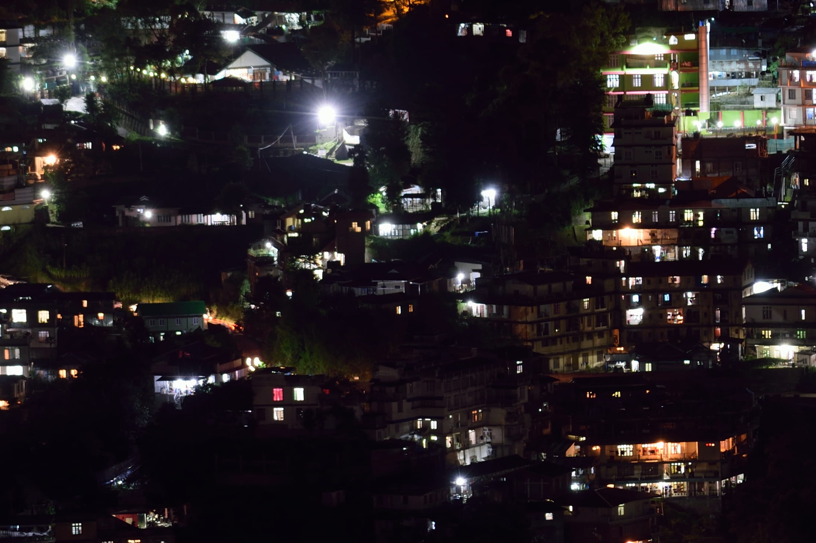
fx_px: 12449
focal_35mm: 549
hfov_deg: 3.8
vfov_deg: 2.5
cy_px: 368
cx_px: 290
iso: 100
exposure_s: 20
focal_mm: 135
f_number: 4.8
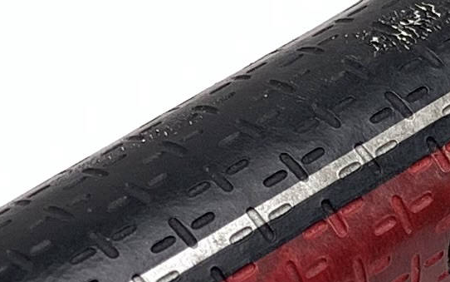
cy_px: 379
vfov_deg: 6.3
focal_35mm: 205
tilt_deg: -38.3
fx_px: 2515
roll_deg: -3.6
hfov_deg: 10.2
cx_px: 176
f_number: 1.8
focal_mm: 4.25
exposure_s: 1/160
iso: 25
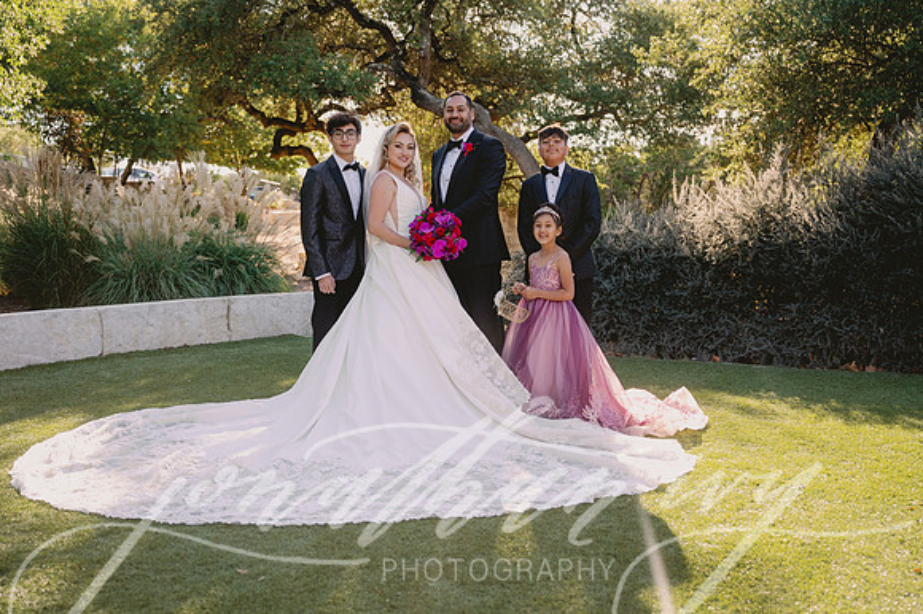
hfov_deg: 48.5
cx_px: 462
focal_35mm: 40
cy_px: 307
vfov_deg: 33.4
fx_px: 1025
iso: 100
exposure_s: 1/250
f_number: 3.5
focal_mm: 40
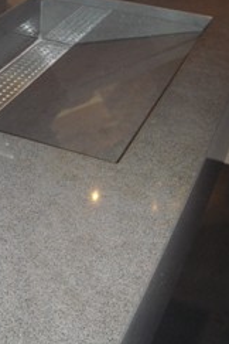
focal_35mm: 67
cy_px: 119
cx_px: 4
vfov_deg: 29.9
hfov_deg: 19.8
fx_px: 639
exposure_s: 1/60
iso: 200
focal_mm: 5.7
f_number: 2.8
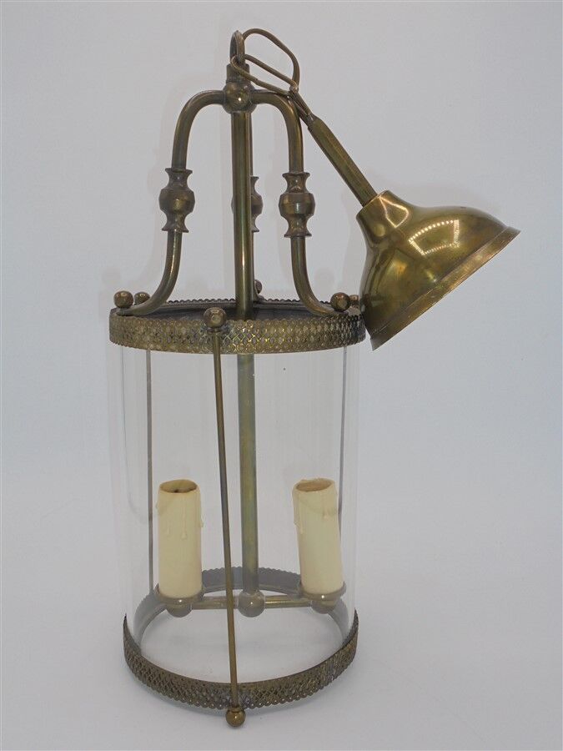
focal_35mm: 34
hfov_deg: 41.8
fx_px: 737
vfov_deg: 54.0
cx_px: 282
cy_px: 376
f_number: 4
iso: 100
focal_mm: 6.1
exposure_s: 1/500
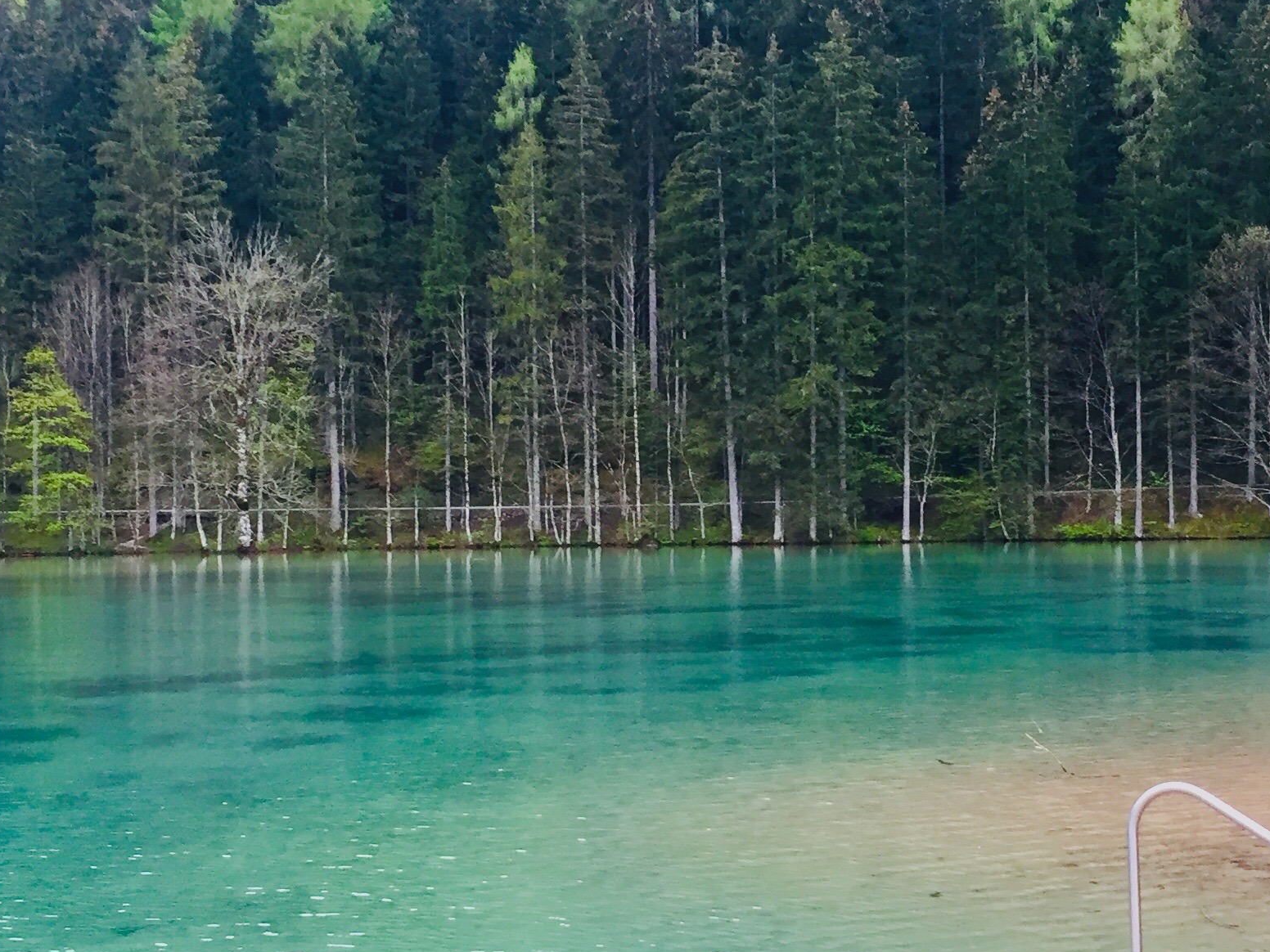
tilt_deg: +2.8
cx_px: 777
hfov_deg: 31.6
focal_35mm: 61
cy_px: 497
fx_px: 2238
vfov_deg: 24.0
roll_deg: +0.1
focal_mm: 4.15
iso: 80
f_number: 2.2
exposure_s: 1/33
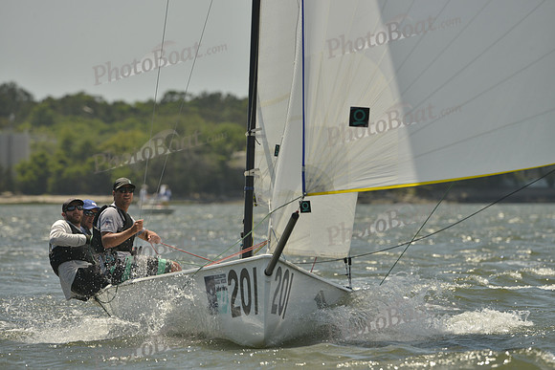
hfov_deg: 5.2
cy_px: 185
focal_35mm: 400
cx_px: 278
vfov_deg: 3.4
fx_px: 6168
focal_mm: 400
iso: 280
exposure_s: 1/1600
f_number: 9
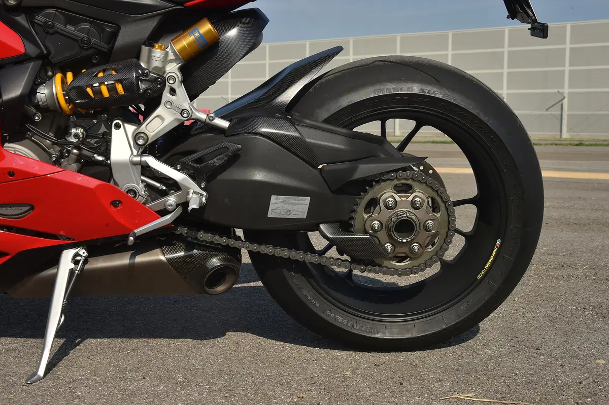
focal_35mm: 55
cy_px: 202
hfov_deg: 36.3
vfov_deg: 24.6
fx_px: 930
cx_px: 304
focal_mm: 55
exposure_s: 1/320
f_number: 14
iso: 250
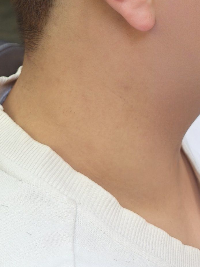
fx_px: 524
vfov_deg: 24.8
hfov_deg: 21.3
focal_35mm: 68
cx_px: 166
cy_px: -80
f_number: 1.6
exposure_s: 1/175
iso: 250
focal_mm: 6.06
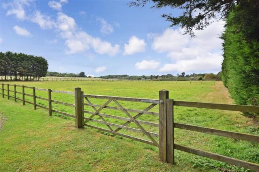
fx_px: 129
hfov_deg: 90.0
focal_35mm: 18
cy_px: 86
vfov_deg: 67.4
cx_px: 130
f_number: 9
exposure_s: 1/320
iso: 400
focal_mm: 12
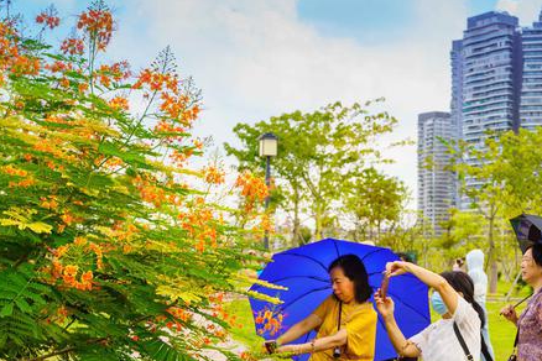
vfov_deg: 21.0
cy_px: 288
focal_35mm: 64
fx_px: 963
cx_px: 384
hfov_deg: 31.0
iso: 200
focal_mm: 35
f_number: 4.5
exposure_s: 1/320
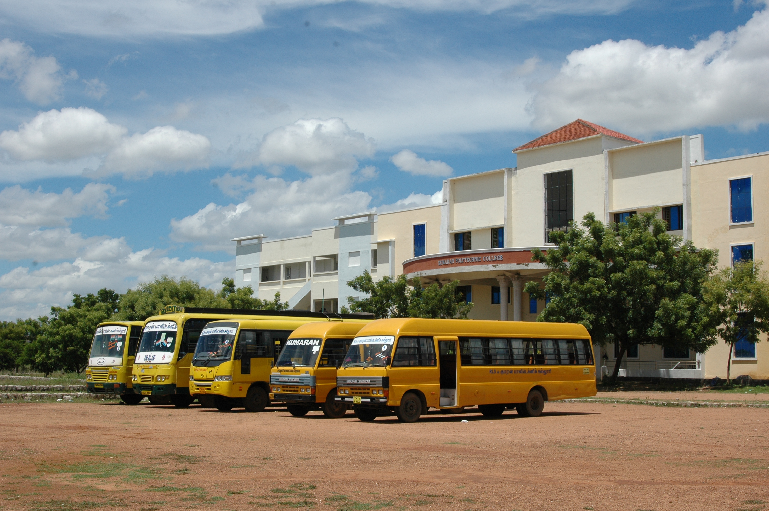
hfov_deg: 38.9
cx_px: 384
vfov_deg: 26.4
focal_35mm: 51
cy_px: 256
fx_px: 1088
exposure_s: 1/500
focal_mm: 34
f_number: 11
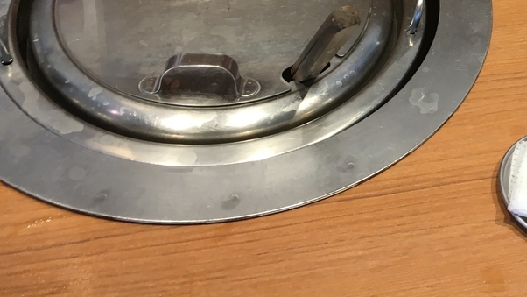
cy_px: -37
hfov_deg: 31.7
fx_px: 881
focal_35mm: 63
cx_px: 474
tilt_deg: -37.3
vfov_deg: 18.4
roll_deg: -7.0
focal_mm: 4.15
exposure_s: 1/30
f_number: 2.2
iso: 25
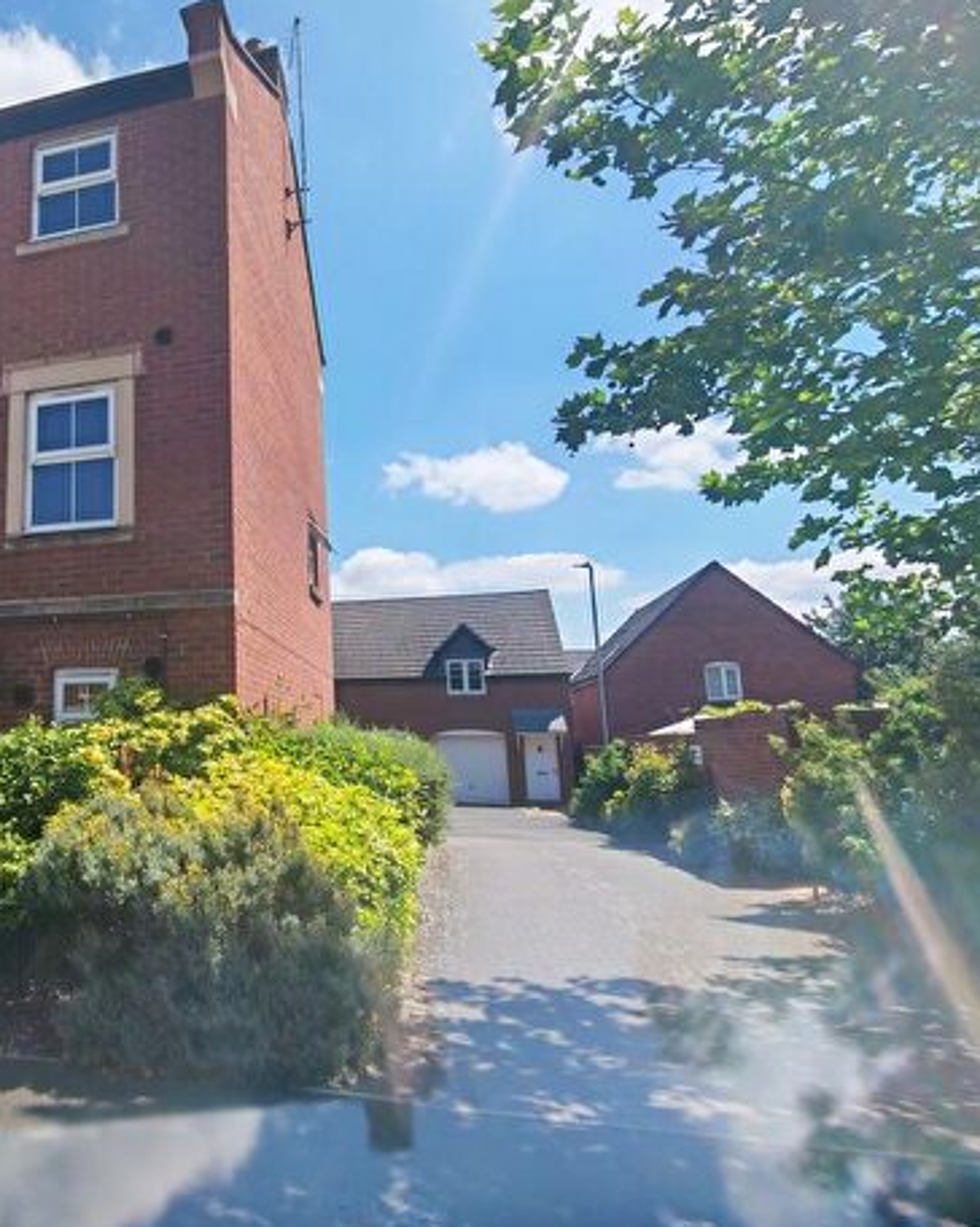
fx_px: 871
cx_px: 118
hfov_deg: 52.4
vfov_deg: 70.3
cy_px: 609
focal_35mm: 24
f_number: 2.2
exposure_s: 1/1600
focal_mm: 1.96
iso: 50
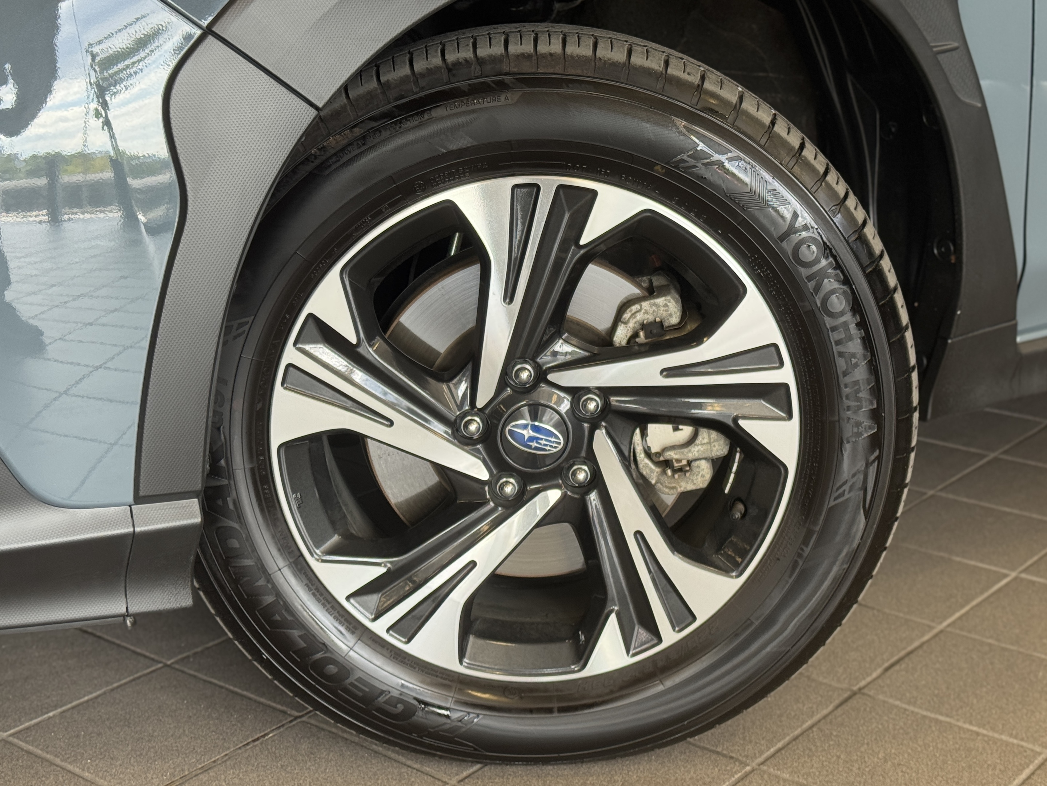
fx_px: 1452
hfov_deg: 39.7
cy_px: 393
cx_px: 524
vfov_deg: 30.3
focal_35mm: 48
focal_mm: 6.76
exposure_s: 1/121
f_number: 1.78
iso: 80
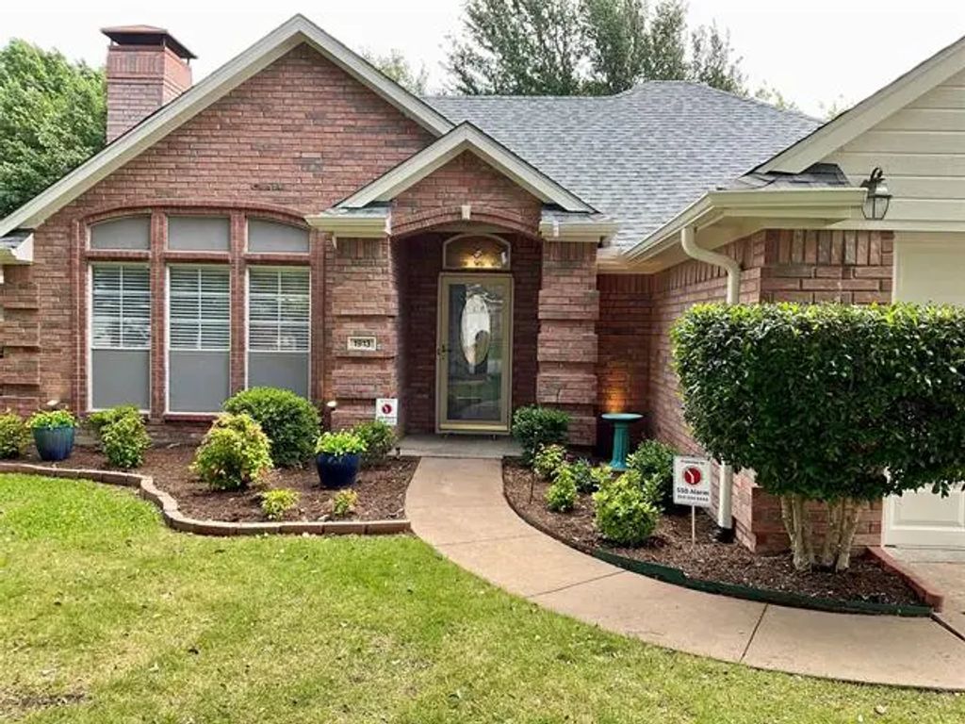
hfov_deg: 61.7
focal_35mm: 29
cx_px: 482
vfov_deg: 48.2
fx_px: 808
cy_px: 362
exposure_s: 1/194
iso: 16
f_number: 1.8
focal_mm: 3
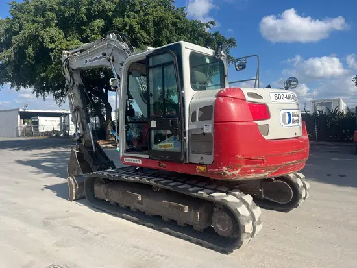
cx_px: 178
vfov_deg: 53.1
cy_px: 134
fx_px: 268
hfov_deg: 67.3
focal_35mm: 26
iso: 50
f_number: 1.6
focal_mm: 5.1
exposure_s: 1/3521
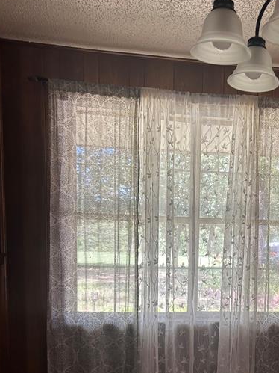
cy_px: 276
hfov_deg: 35.2
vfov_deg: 45.3
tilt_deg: -6.0
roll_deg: -0.5
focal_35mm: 40
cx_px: 208
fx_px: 430
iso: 80
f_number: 1.5
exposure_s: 1/120
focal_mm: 5.7
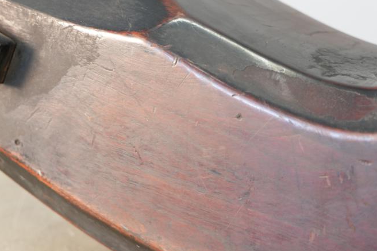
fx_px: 1298
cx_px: 70
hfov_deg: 16.4
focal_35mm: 124
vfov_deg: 11.0
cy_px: 49
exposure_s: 1/80
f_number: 4
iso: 1600
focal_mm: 75
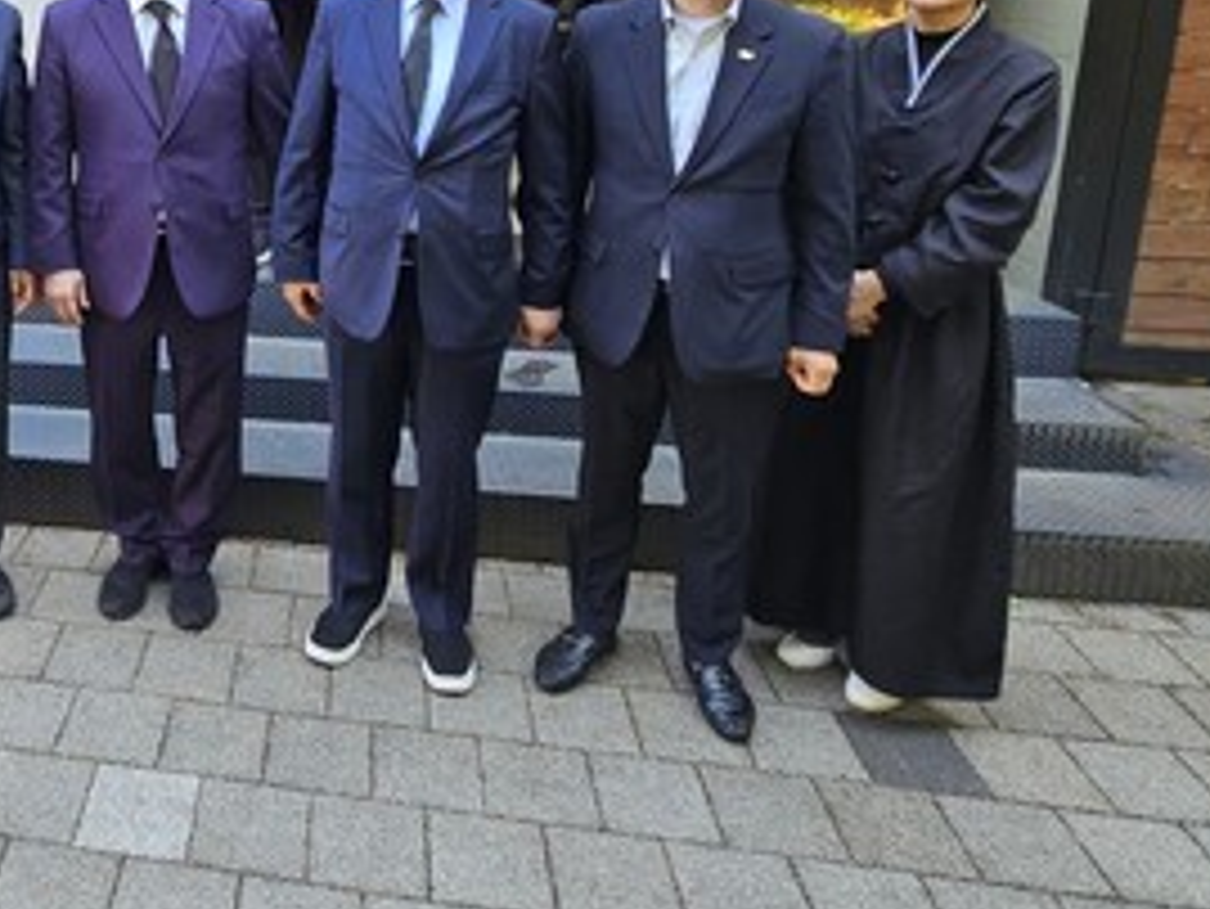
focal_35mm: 29
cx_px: 180
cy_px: 166
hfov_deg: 55.5
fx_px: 1014
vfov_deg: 45.5
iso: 160
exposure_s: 1/207
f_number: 2.2
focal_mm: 2.2
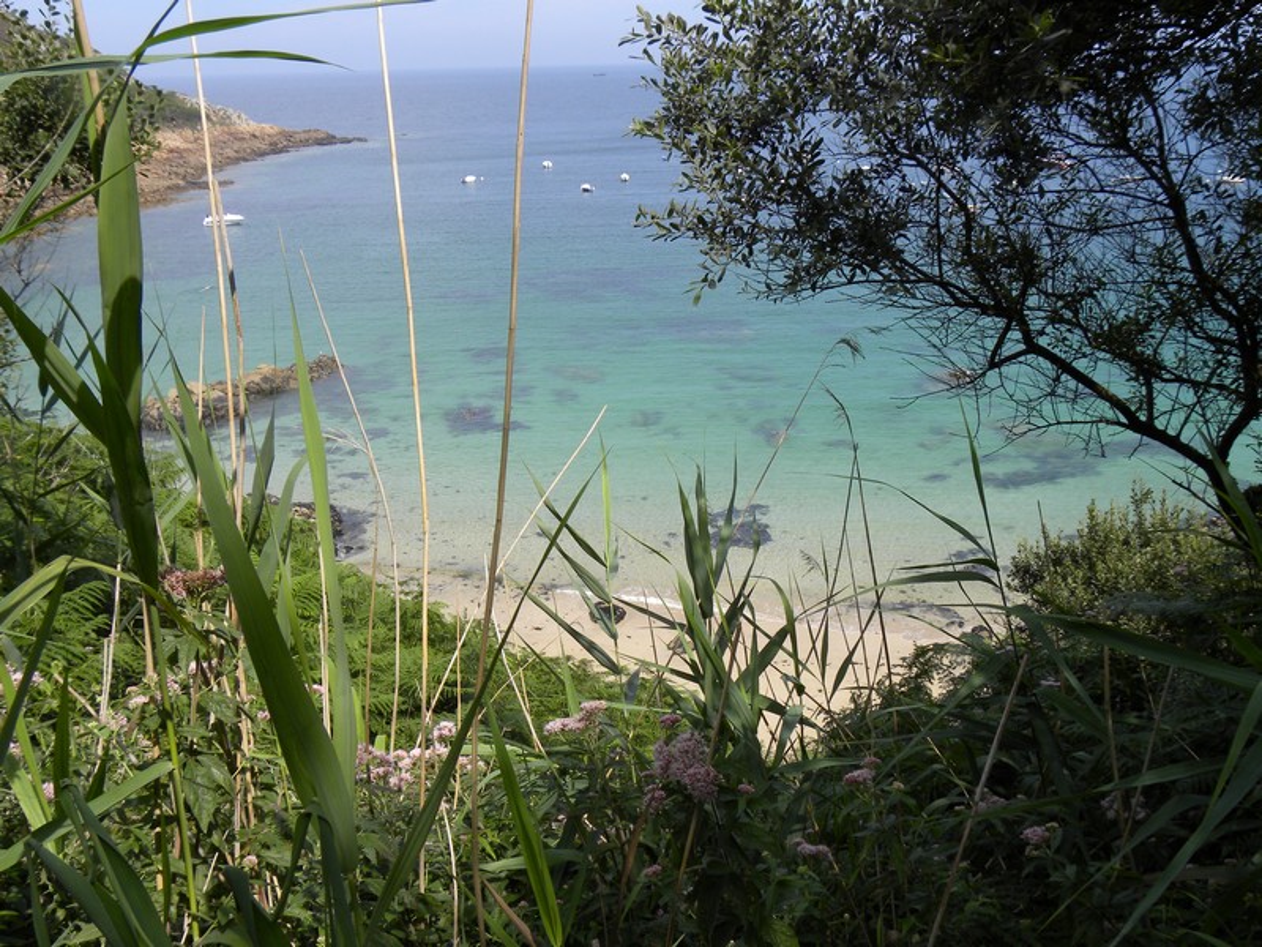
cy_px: 474
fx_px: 1203
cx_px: 631
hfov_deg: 55.4
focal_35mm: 33
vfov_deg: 42.9
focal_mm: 5.9
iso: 64
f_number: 5
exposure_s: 1/289
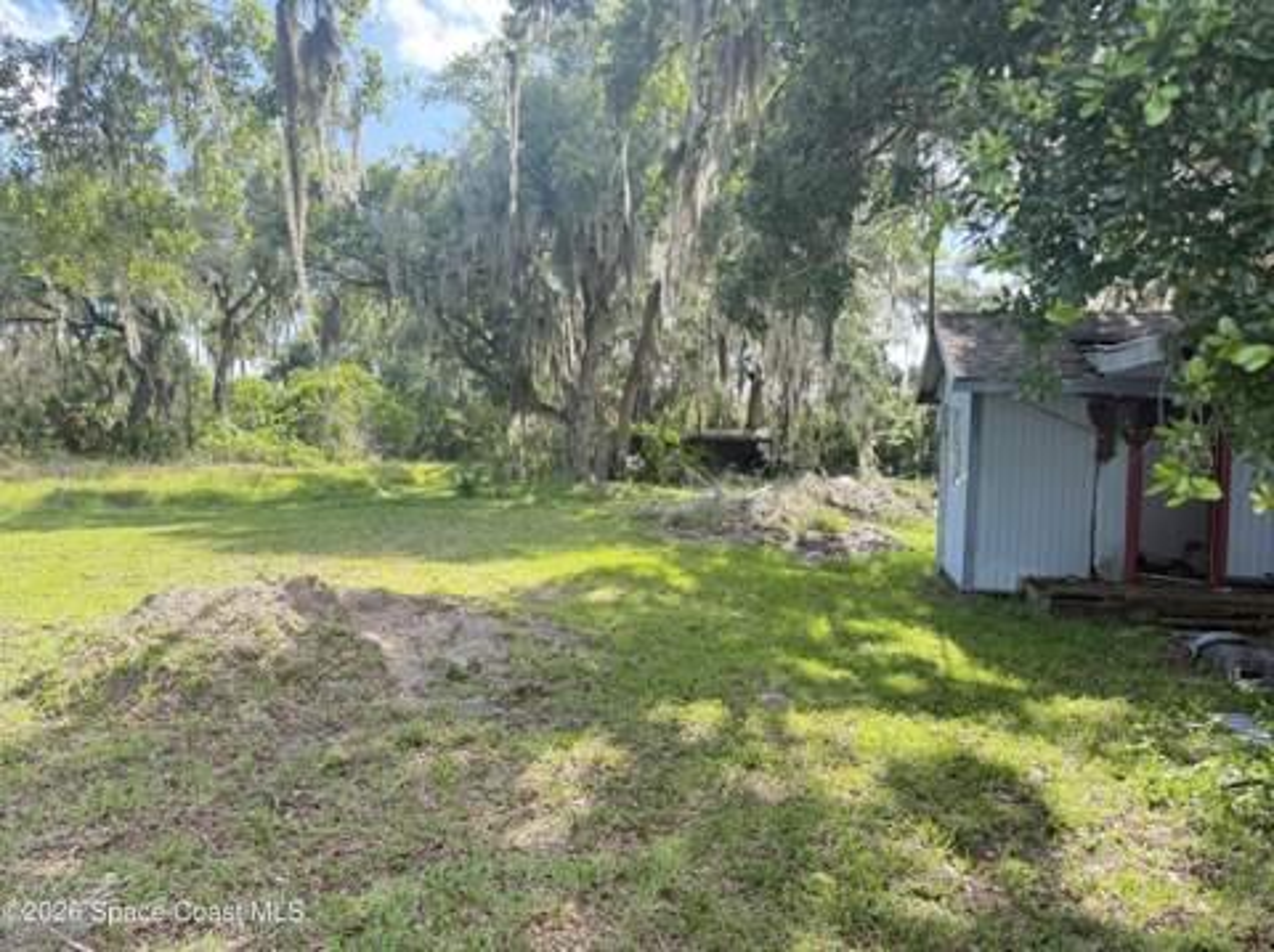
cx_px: 637
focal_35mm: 24
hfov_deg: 71.7
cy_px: 476
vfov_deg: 56.7
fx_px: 882
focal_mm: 6.76
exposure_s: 1/497
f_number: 1.78
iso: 100
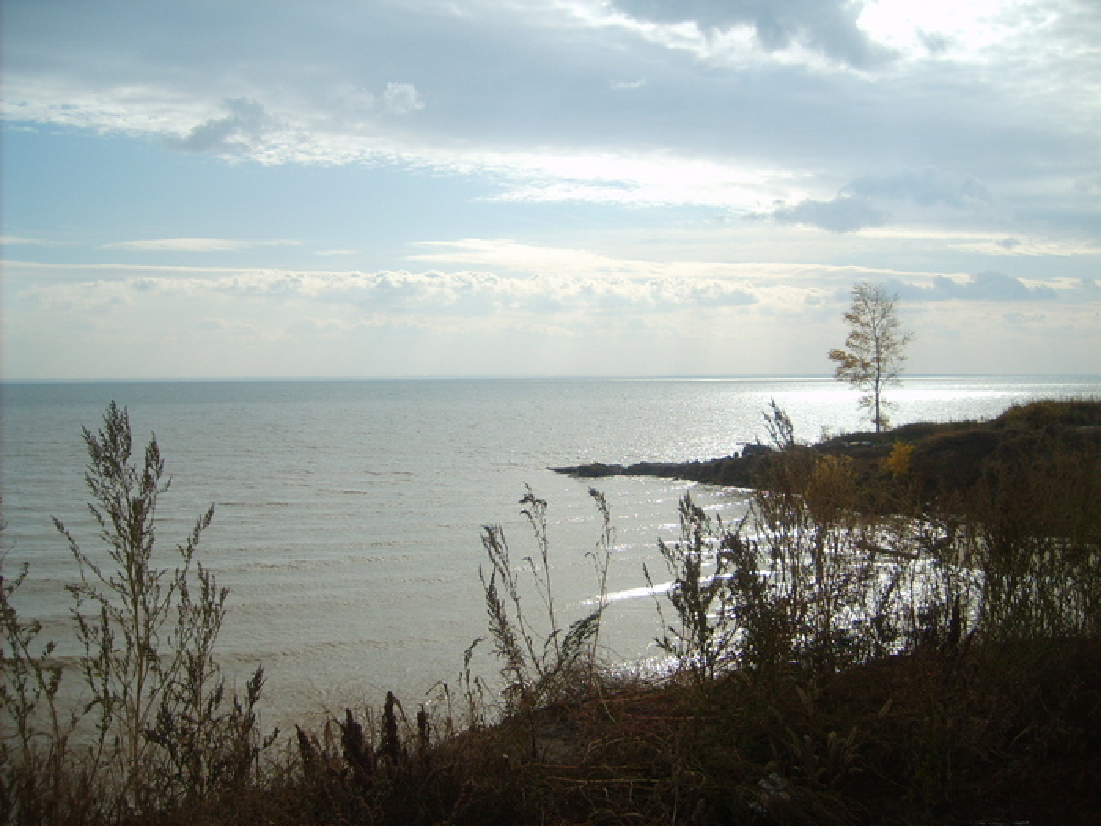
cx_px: 550
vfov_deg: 40.7
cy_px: 413
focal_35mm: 35
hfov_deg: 52.6
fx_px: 1113
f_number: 7.1
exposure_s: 1/250
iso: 50
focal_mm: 5.8
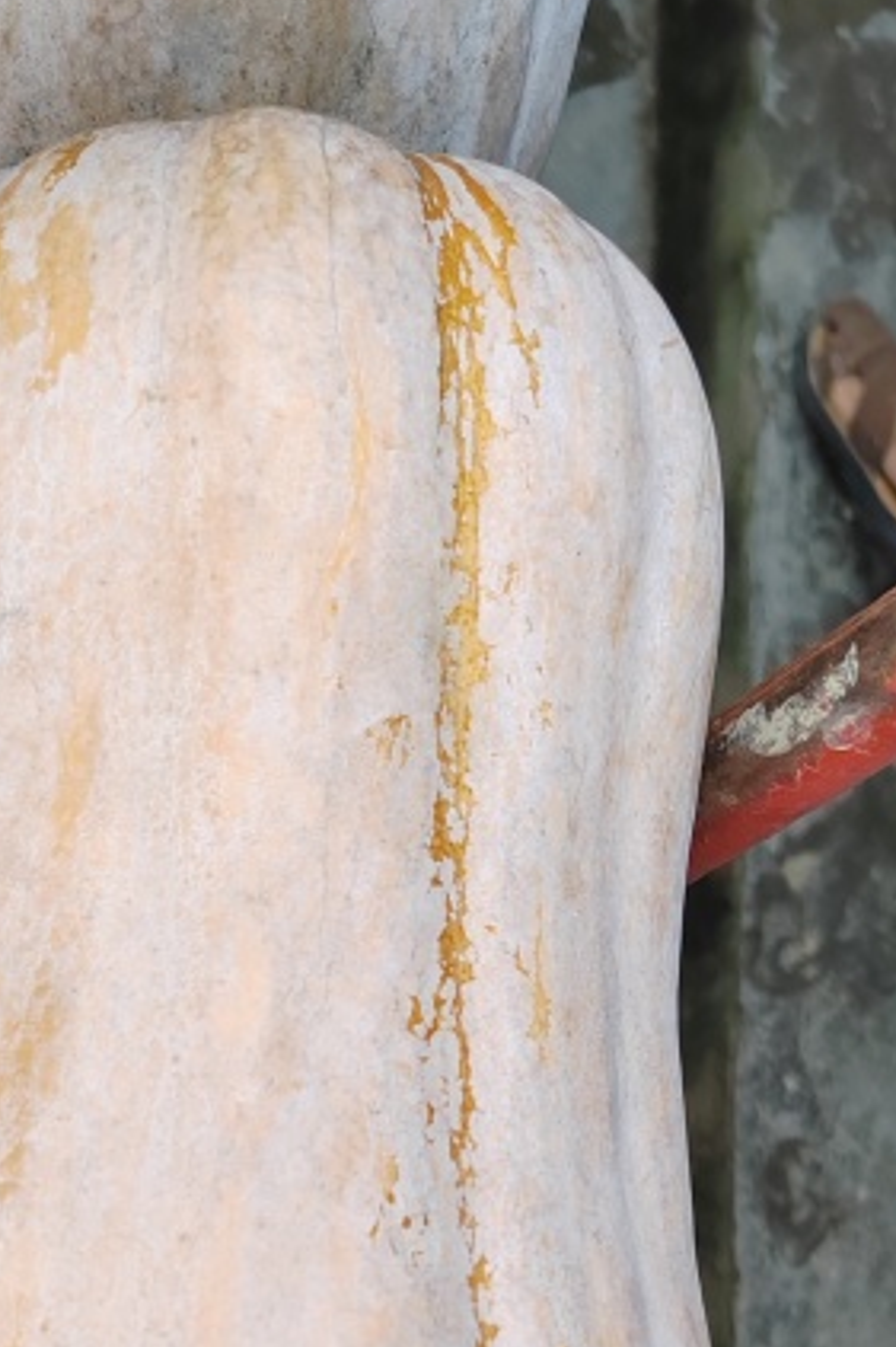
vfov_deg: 26.2
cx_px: 306
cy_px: 1499
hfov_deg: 19.1
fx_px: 2653
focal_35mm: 71
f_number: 1.8
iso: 320
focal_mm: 6.14
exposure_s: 1/100
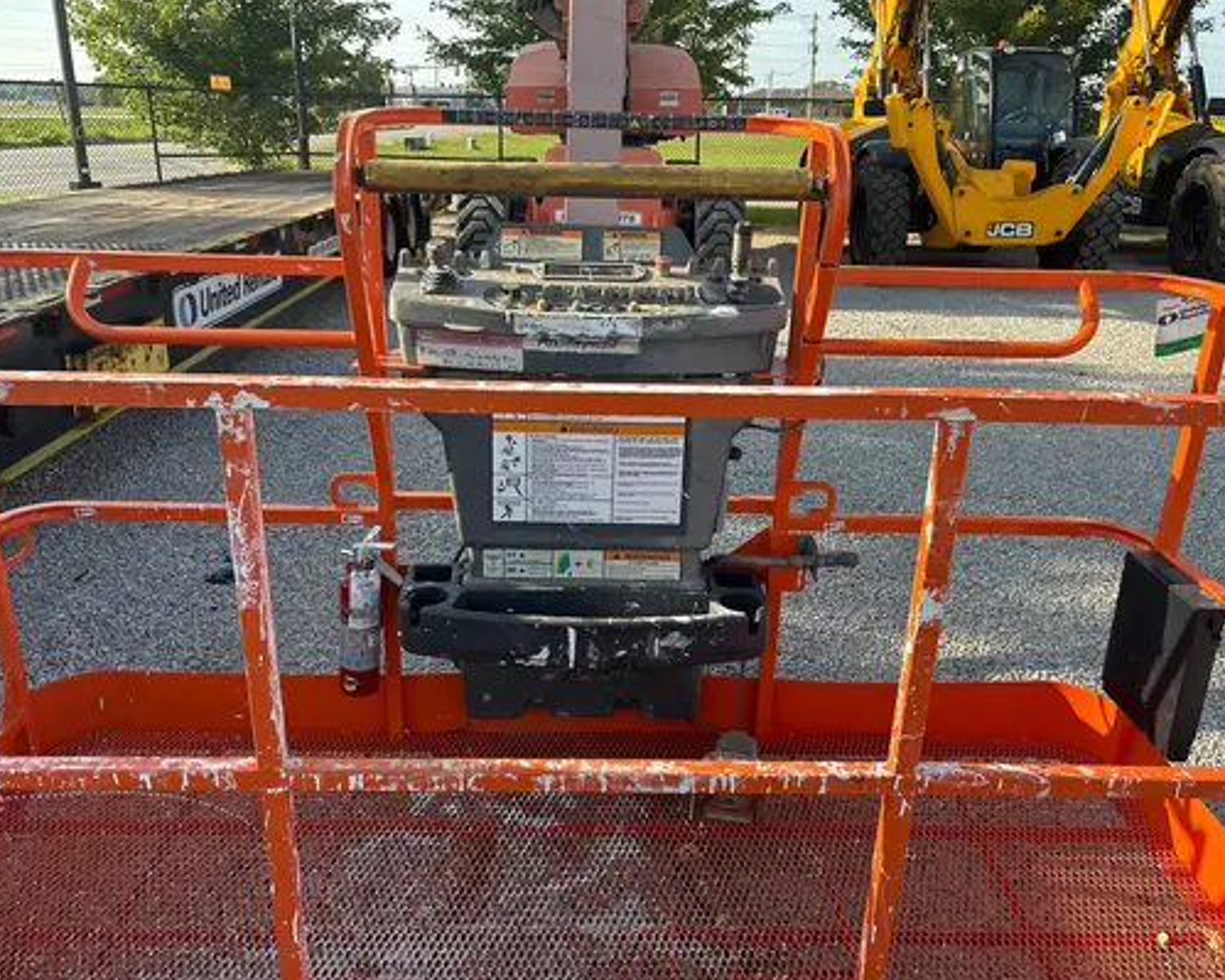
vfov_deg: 51.5
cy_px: 483
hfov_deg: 62.2
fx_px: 1015
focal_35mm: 28
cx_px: 601
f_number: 1.6
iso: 50
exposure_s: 1/837
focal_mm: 5.96
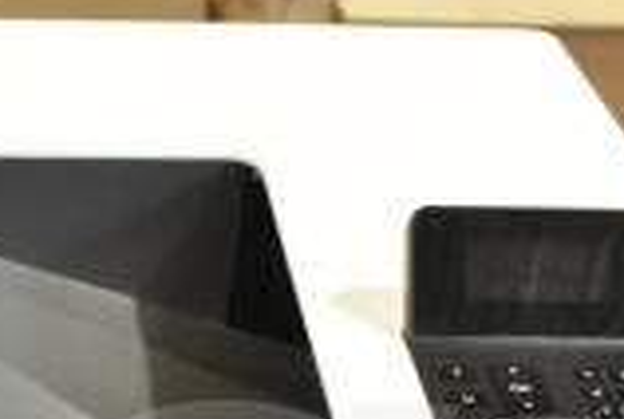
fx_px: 1806
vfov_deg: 12.3
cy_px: 717
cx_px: 103
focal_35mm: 104
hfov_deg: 19.4
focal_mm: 18
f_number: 5.6
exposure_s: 1/125
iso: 1600
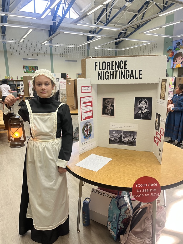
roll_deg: +1.1
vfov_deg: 67.3
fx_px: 183
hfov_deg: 53.1
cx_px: 92
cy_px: 122
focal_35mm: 26
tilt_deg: -13.5
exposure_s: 1/60
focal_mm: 5.1
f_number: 1.6
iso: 100
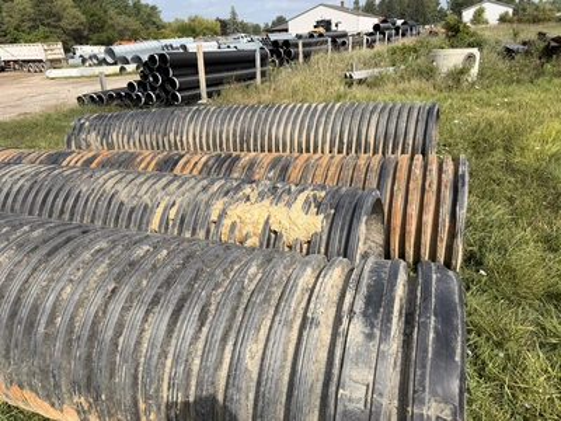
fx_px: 389
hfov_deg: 71.6
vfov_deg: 56.8
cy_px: 210
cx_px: 280
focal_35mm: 24
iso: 80
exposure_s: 1/3953
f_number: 1.78
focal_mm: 6.76
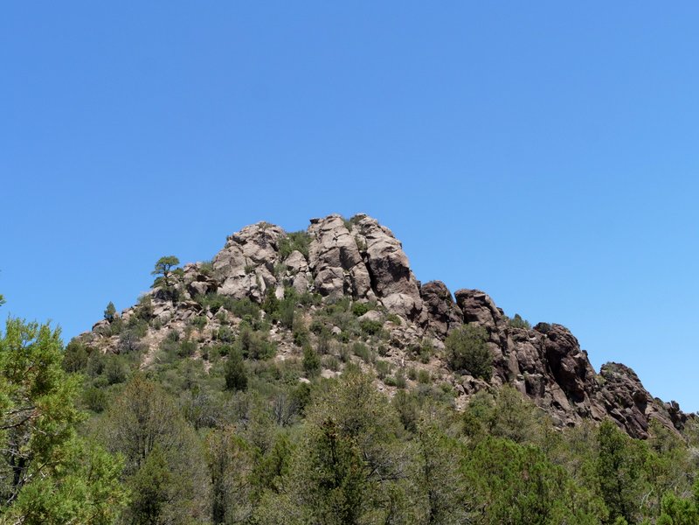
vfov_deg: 31.5
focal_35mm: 46
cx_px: 350
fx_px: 929
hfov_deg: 41.2
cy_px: 262
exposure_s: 1/320
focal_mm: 23
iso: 400
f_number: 11
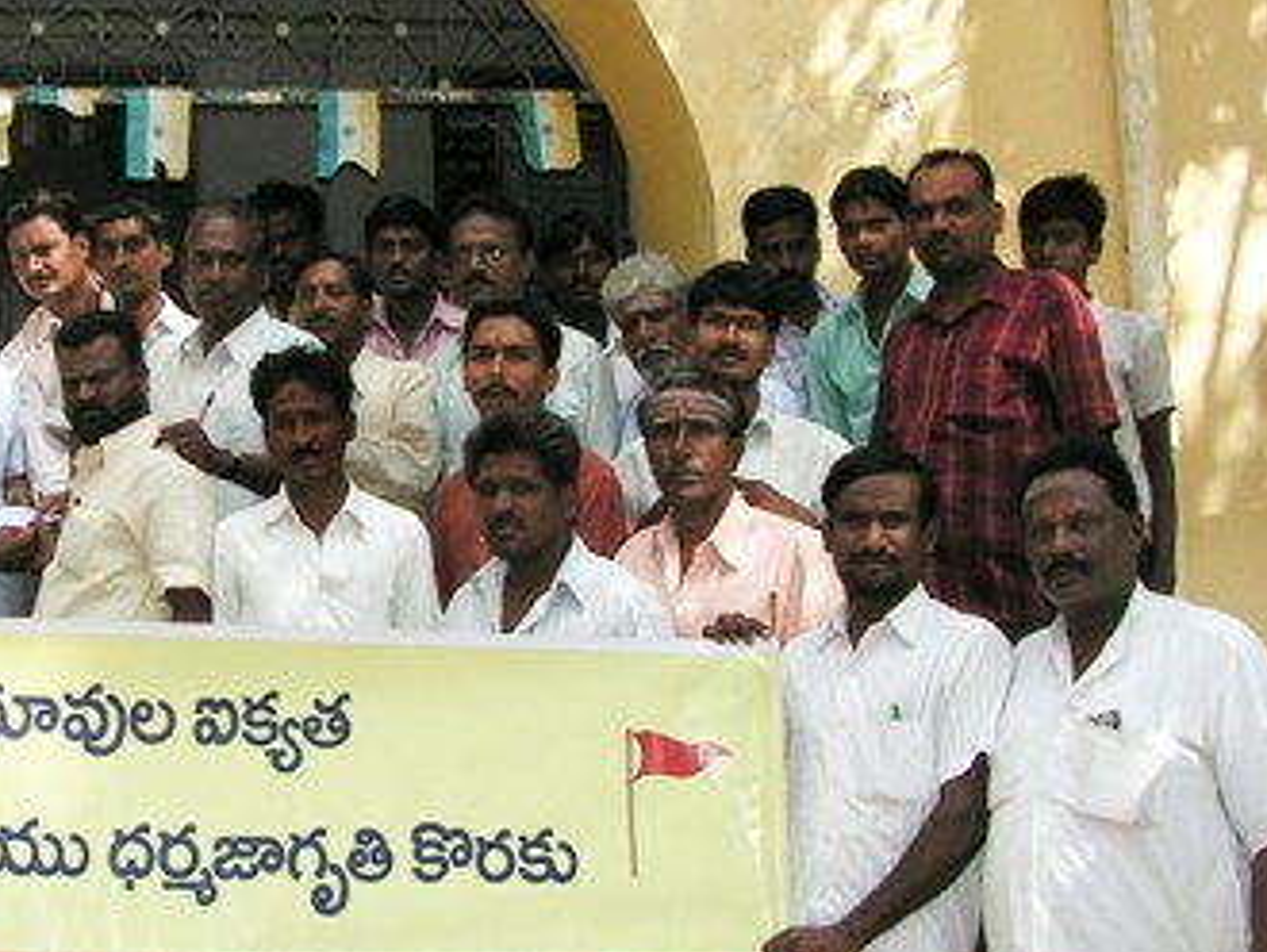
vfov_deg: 21.2
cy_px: 307
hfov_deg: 27.5
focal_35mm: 69
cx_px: 215
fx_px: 2527
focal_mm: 5.8
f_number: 5.6
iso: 50
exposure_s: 1/320
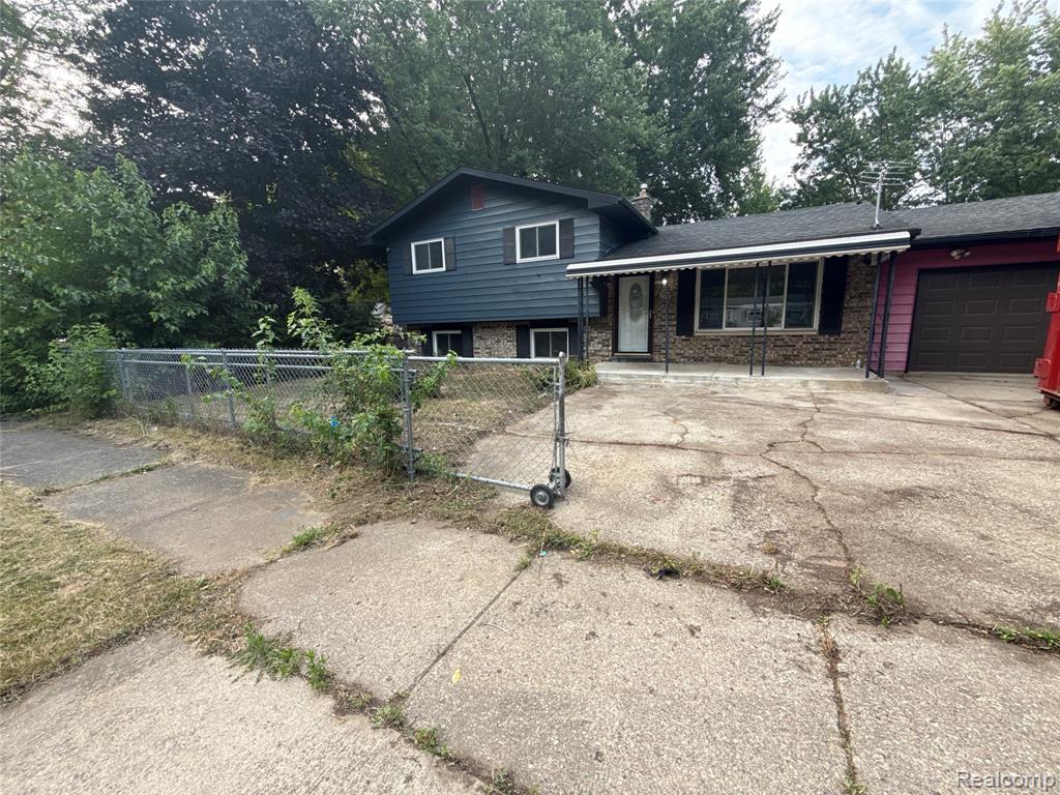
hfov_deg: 102.1
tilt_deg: -8.4
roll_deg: +0.8
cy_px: 398
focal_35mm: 14
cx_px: 530
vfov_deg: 85.7
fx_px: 429
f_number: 2.2
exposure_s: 1/146
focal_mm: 2.22
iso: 50
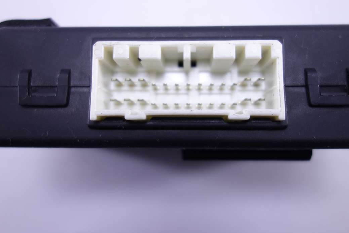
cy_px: 84
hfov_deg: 51.9
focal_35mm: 37
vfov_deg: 35.7
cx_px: 181
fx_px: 359
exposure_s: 1/100
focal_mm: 10.4
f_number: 2
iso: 125
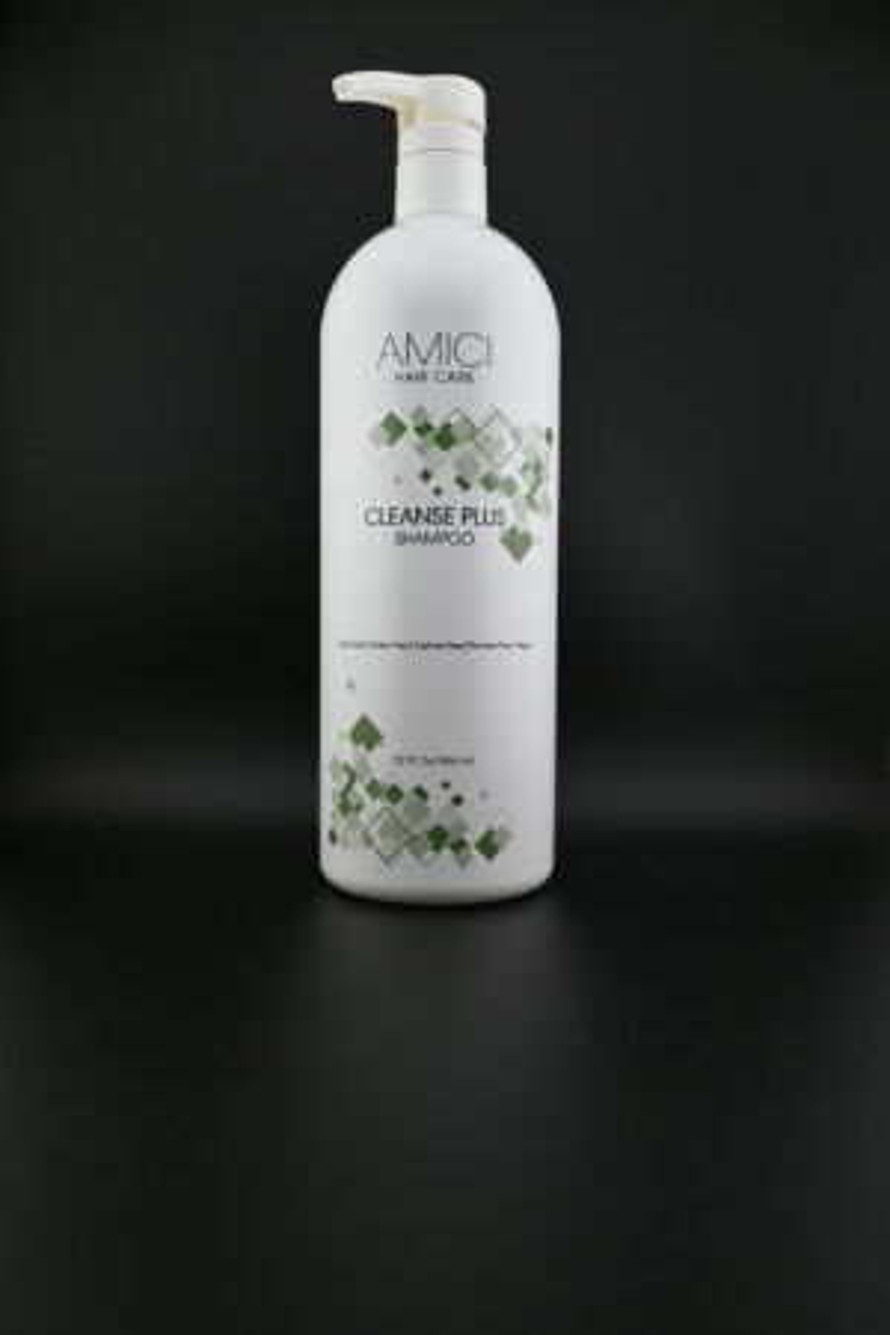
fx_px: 1140
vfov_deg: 60.7
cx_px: 445
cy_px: 668
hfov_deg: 42.6
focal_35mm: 31
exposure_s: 1/250
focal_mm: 20.5
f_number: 4
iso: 250
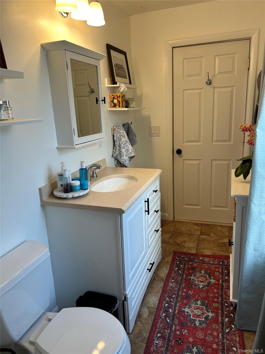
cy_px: 177
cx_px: 132
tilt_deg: -15.2
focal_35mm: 26
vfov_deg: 67.3
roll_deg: +3.0
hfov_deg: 53.1
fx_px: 265
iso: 50
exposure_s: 1/120
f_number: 1.5
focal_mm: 5.7
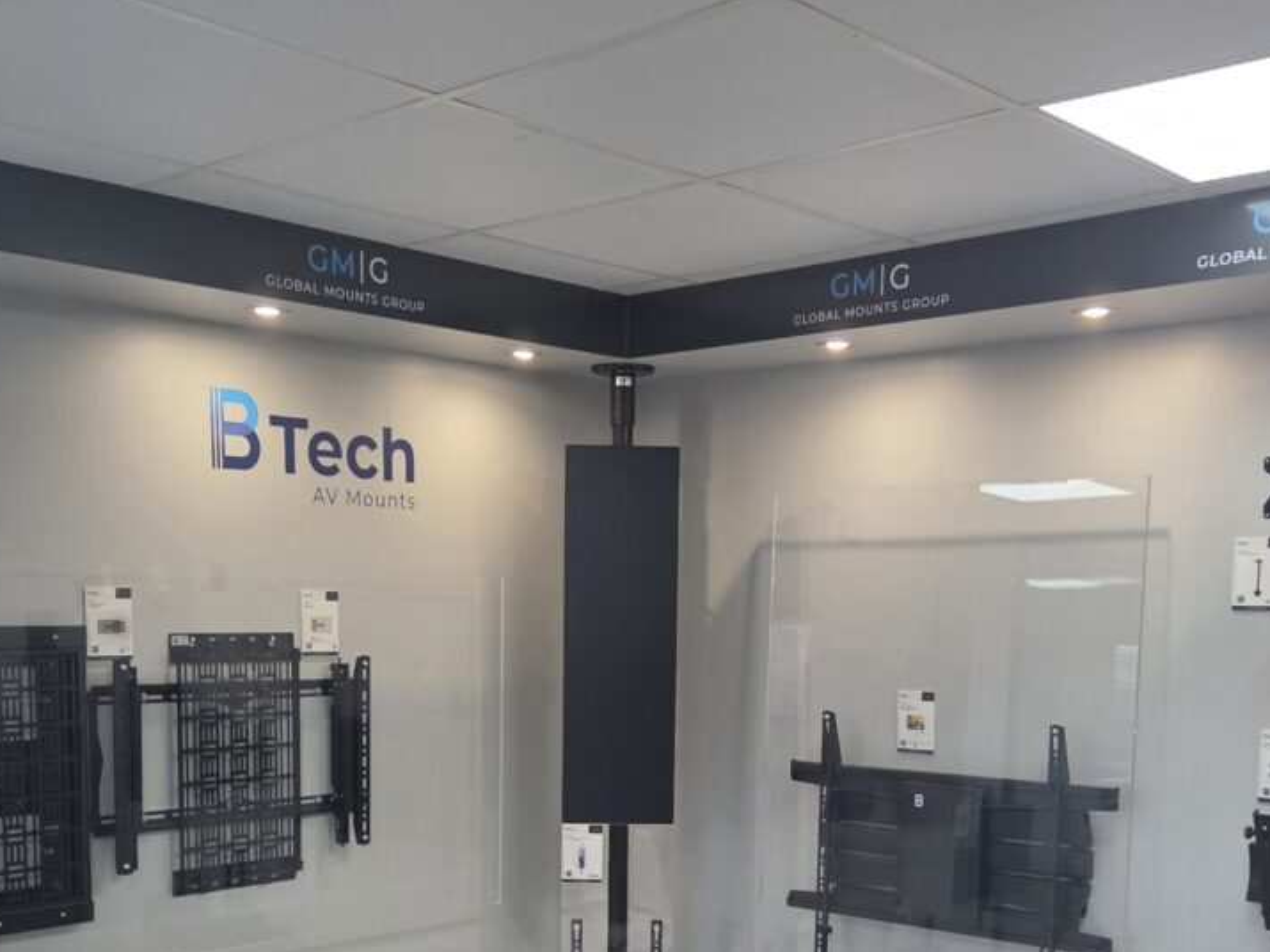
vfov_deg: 32.0
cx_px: 647
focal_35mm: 44
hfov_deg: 43.0
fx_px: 1614
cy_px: 763
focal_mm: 5.4
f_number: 1.8
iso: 64
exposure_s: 1/100
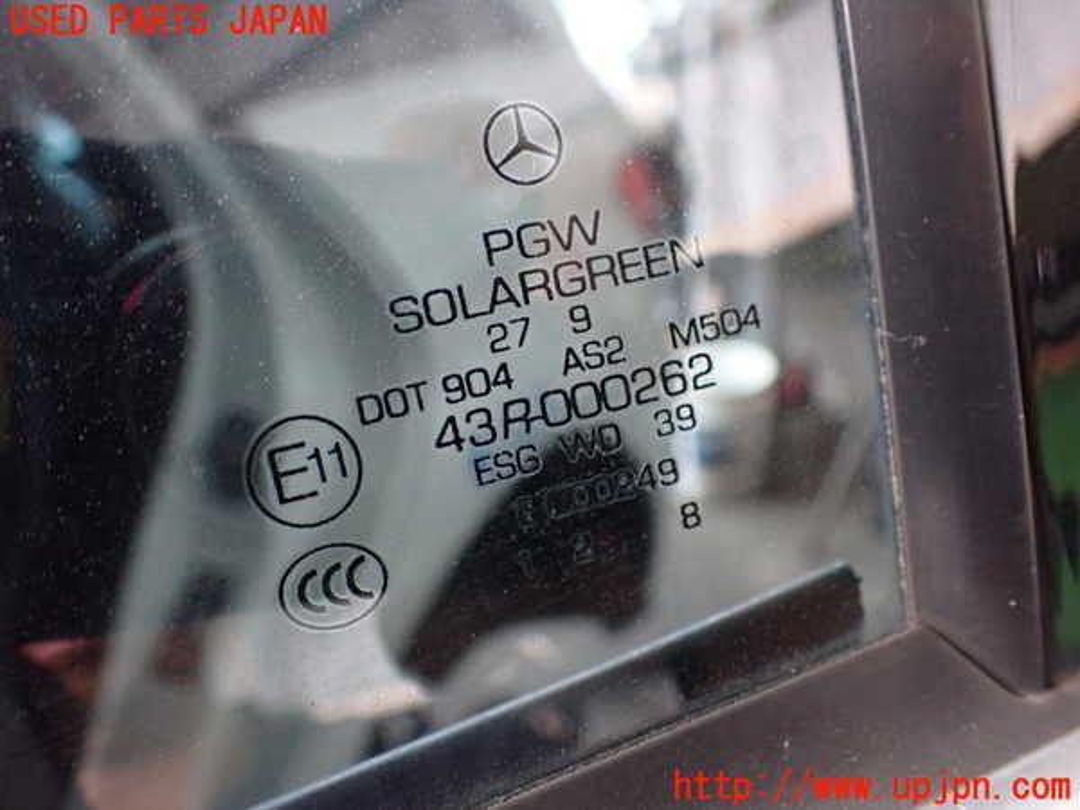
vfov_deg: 46.8
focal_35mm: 30
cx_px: 540
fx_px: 936
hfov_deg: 60.0
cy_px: 405
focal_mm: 5.4
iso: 800
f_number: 2.3
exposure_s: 1/80
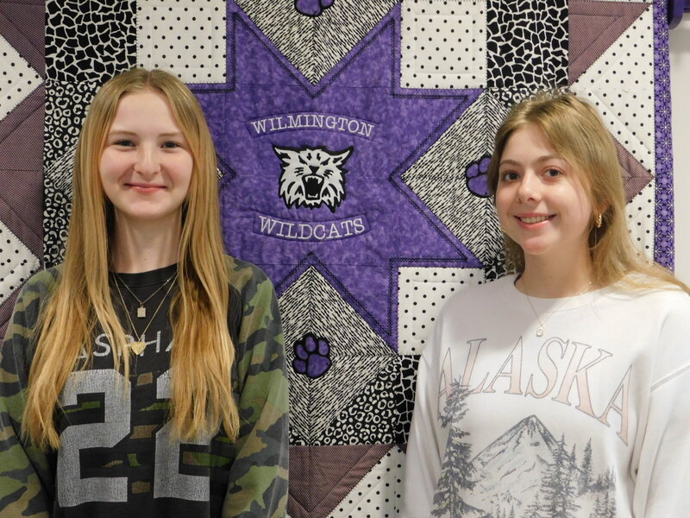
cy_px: 259
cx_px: 345
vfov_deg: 22.3
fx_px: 1316
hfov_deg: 29.4
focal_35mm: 66
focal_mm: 11.7
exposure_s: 1/13
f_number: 4.2
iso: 400
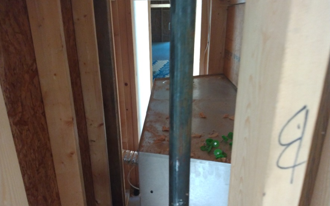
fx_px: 198
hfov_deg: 79.6
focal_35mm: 22
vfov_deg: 54.9
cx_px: 160
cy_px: 113
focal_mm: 3.54
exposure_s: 1/30
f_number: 2
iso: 556
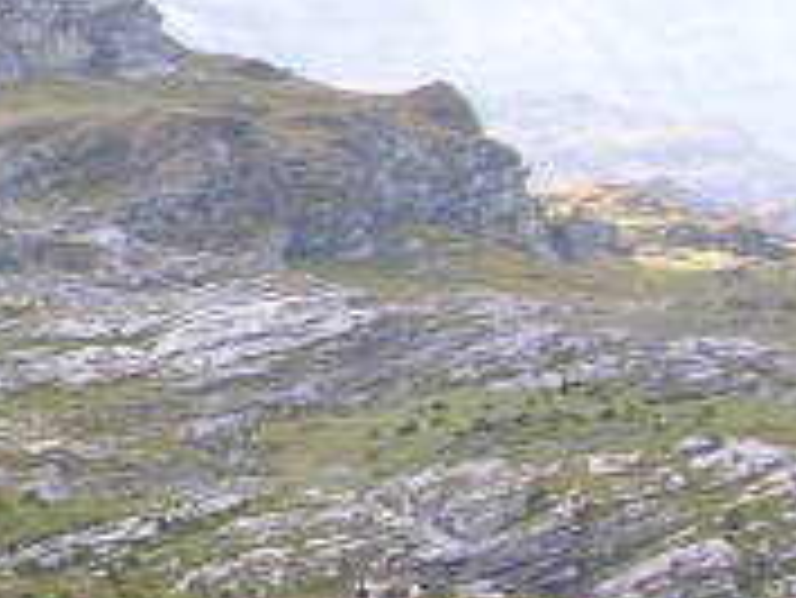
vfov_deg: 7.4
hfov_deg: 8.8
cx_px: -1133
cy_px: 270
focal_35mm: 202
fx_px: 4648
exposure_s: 1/89.7
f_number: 4.5
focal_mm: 8.9
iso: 50
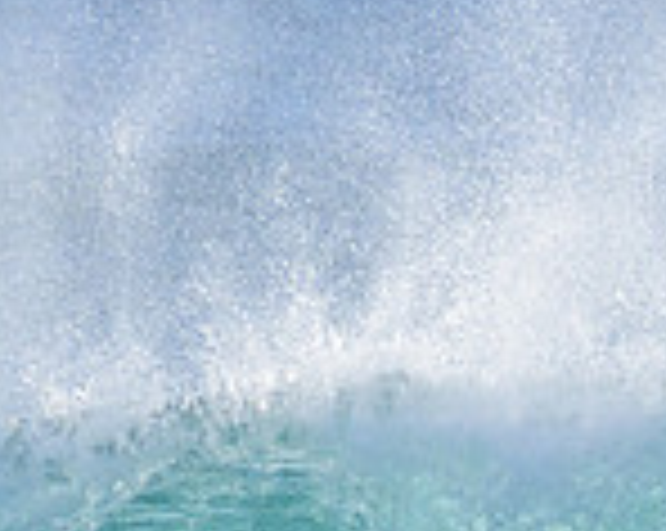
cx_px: 1120
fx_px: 58012
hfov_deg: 0.7
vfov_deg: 0.5
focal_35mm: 2947
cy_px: 772
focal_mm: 800
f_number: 11
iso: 2200
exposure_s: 1/2000
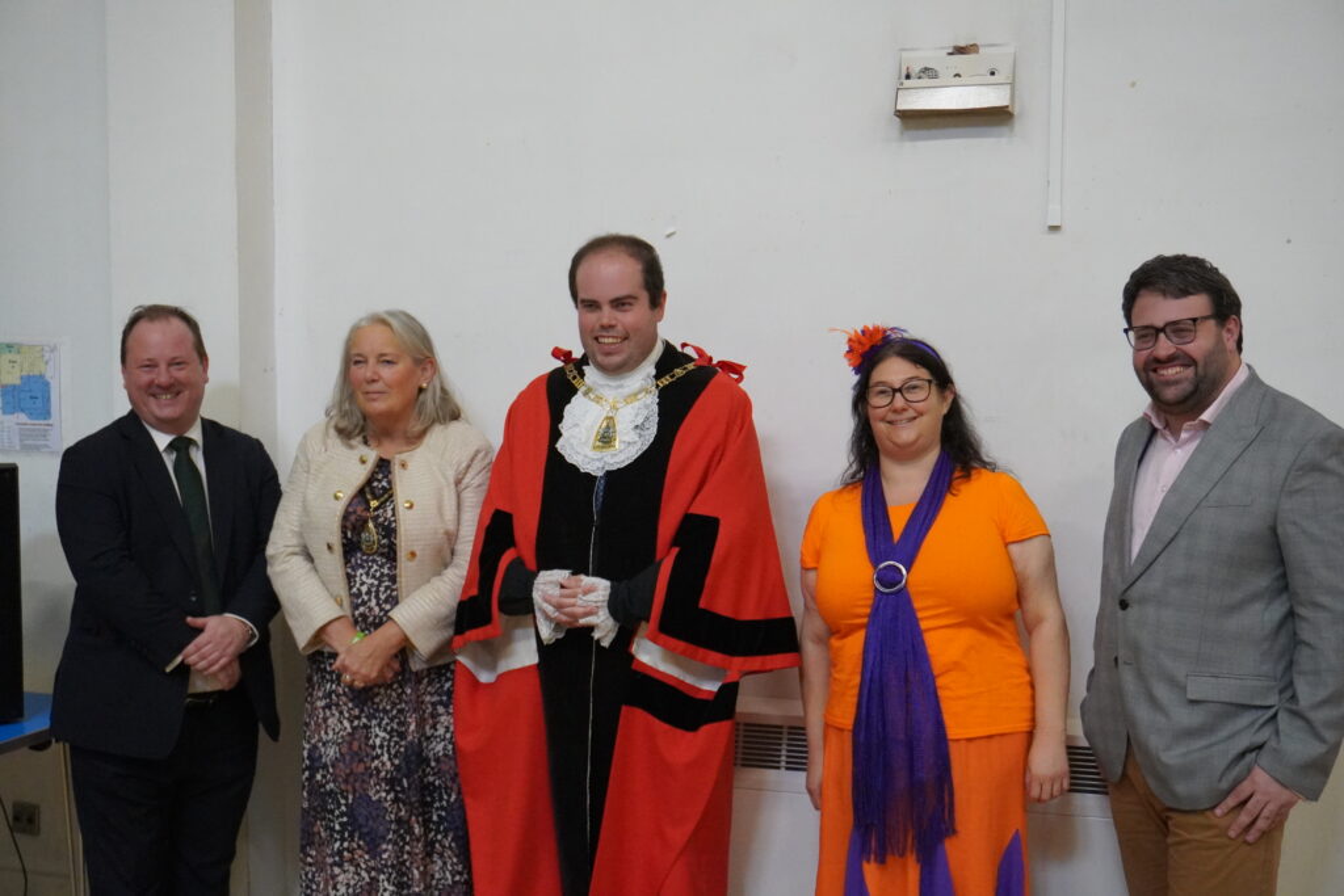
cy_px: 448
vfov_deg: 29.0
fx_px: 1736
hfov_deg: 42.3
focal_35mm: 46
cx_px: 672
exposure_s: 1/160
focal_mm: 31
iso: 5000
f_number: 5
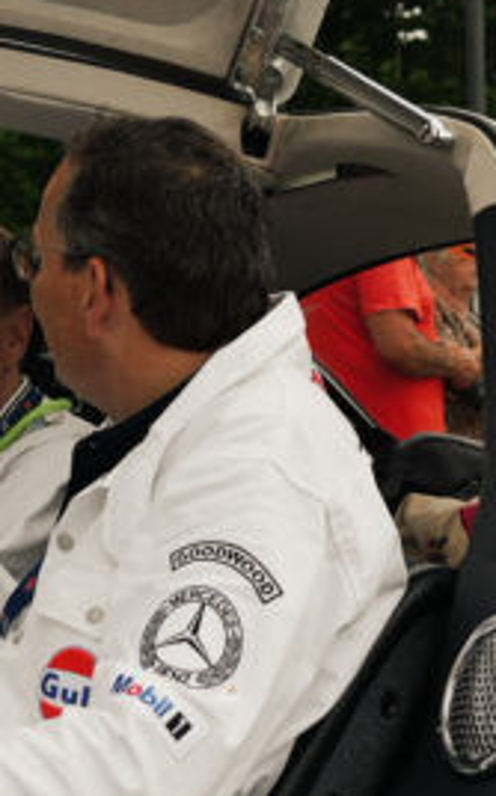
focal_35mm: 128
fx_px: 2774
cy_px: 157
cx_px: 126
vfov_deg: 16.2
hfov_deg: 10.2
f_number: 4
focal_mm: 24
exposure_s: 1/160
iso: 100
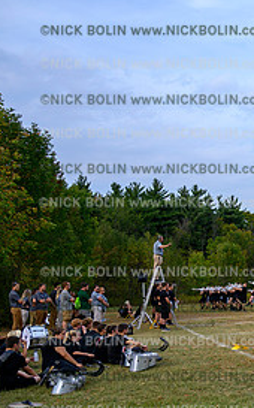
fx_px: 577
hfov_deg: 20.8
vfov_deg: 38.5
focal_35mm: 52
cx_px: 388
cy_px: 272
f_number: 4.5
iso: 200
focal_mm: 24
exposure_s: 1/800
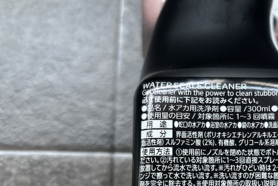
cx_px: 221
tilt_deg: -80.6
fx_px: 417
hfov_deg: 35.7
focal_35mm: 54
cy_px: 184
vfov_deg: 24.0
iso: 320
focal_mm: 5.96
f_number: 1.6
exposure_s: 1/60
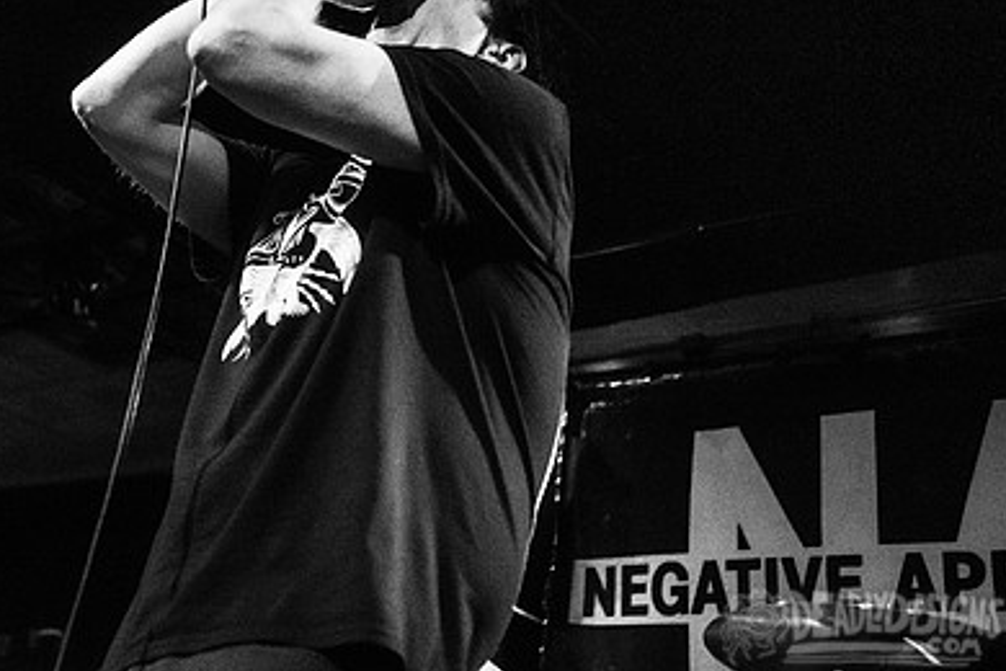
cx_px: 279
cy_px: 182
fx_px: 1453
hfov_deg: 37.4
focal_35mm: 52
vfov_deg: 25.7
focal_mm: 35
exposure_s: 1/125
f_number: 3.2
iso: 3200
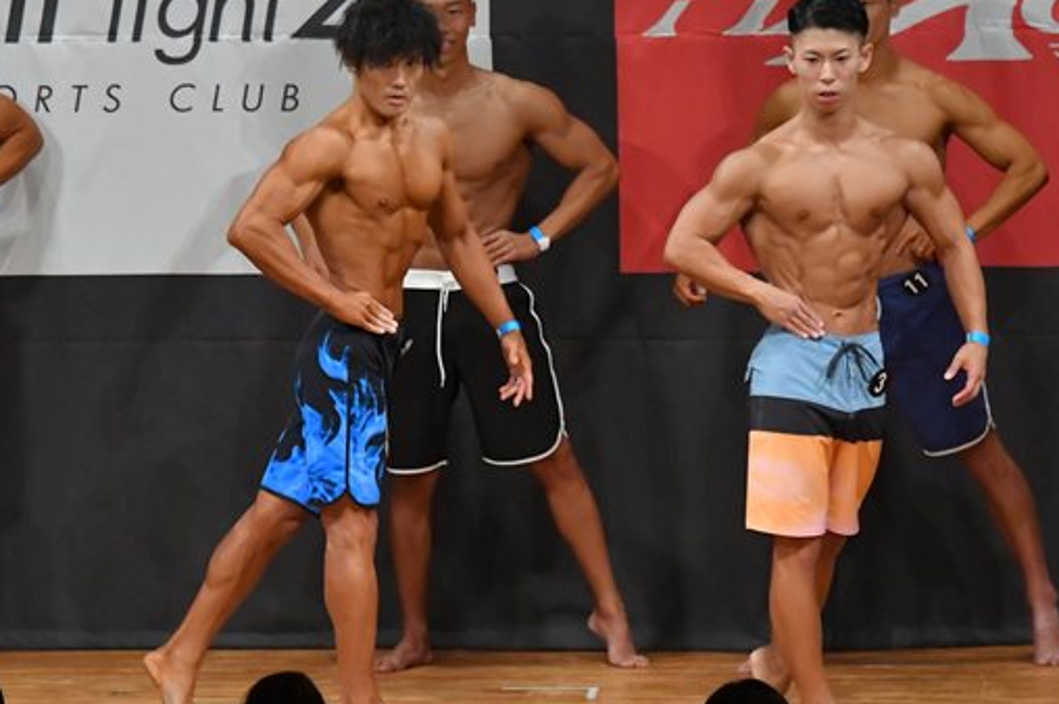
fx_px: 10083
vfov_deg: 4.0
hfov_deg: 6.0
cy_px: 350
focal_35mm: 343
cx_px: 287
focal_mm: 150
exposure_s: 1/400
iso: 6400
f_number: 5.6
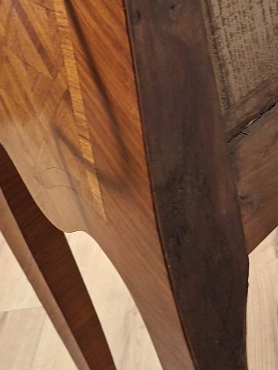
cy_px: 41
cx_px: 305
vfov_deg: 29.9
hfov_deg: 22.3
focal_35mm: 62
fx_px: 664
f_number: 1.8
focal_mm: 5.54
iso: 250
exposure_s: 1/33
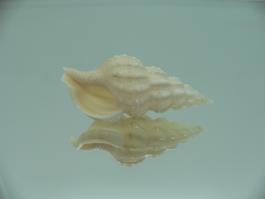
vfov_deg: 40.7
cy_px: 100
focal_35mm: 35
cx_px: 132
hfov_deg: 52.6
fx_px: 268
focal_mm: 4.6
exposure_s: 1/60
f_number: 2.8
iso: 80
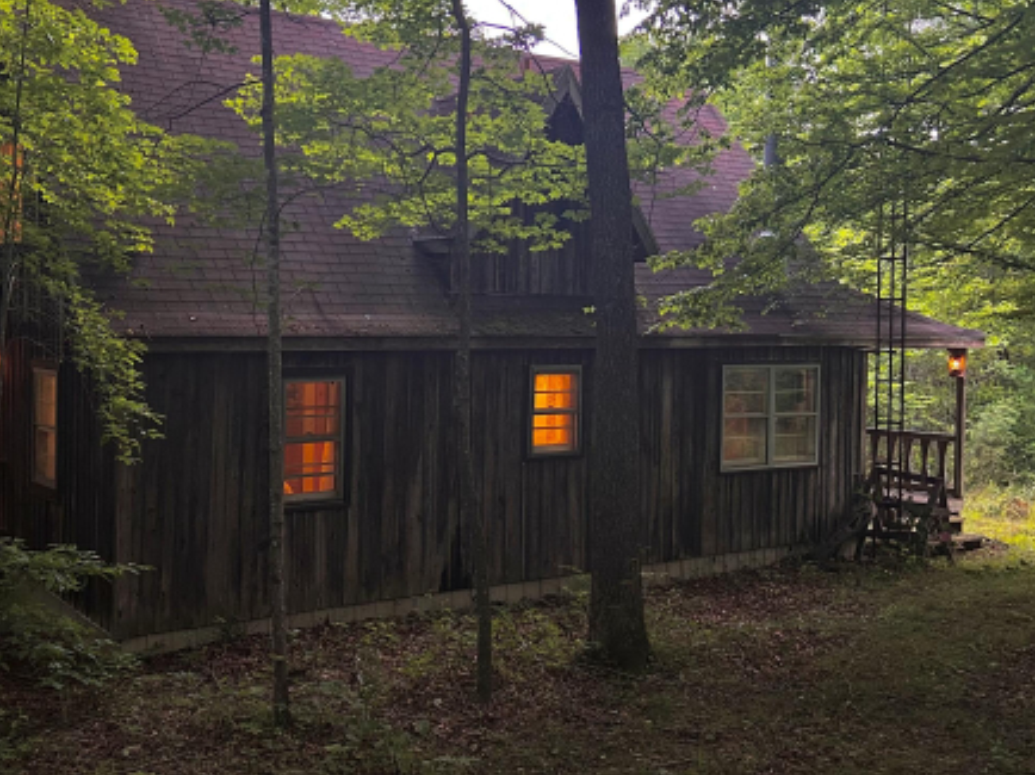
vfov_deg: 35.9
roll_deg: +0.3
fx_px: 1195
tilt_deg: -2.3
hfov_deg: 46.1
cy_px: 346
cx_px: 349
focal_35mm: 40
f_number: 1.5
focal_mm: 5.7
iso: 320
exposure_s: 1/60
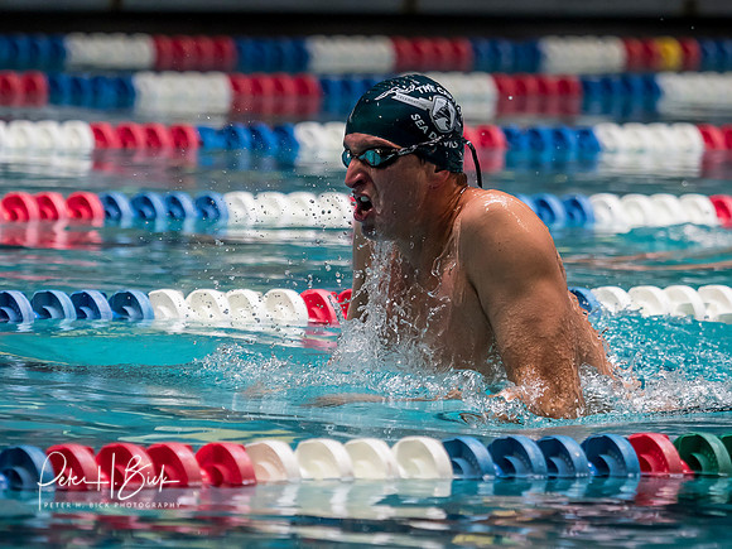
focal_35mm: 383
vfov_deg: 3.9
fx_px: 8094
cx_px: 344
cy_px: 305
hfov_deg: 5.2
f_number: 2.8
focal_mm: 130
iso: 1250
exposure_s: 1/1000
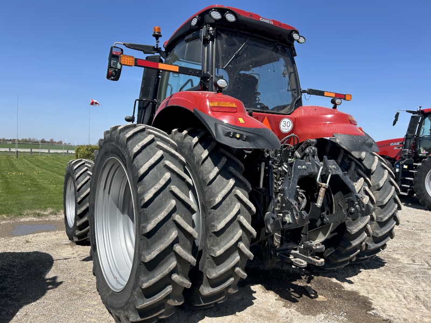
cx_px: 216
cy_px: 162
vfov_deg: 53.1
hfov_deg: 67.3
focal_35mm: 26
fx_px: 324
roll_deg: -2.0
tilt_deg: -1.3
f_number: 1.5
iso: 50
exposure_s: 1/2915
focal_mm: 5.7
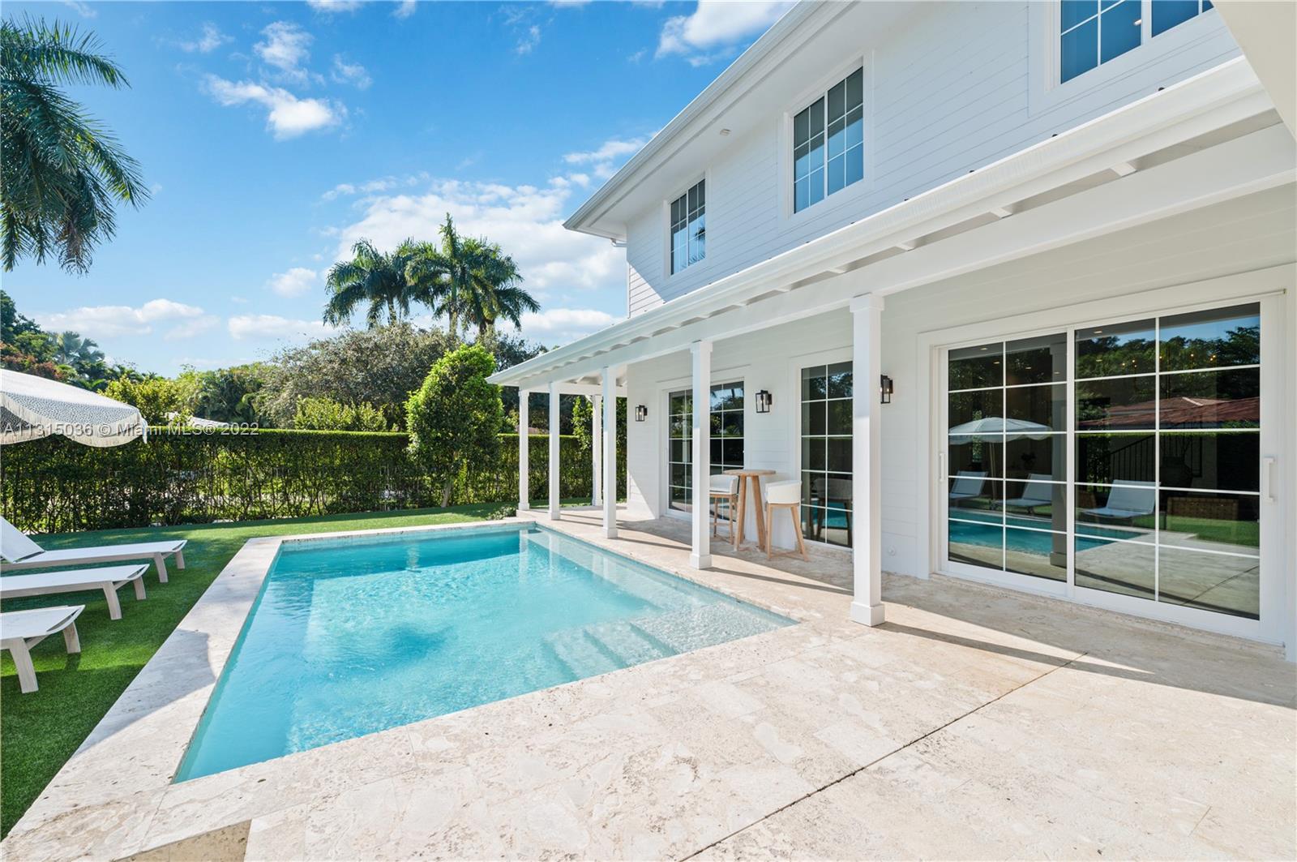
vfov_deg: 81.1
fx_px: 504
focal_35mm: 14
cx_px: 648
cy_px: 431
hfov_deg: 104.3
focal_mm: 14
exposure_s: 1/250
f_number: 5.6
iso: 50
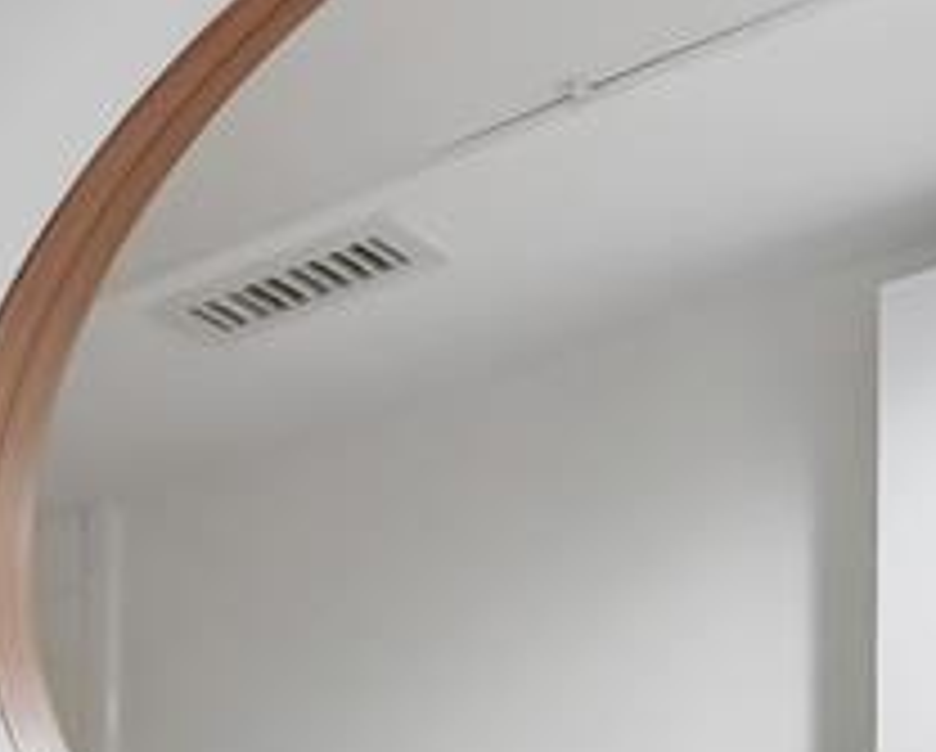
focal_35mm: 60
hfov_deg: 18.5
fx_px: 1664
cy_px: 1243
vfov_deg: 20.3
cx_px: -986
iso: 640
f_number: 9
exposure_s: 1/13
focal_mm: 13
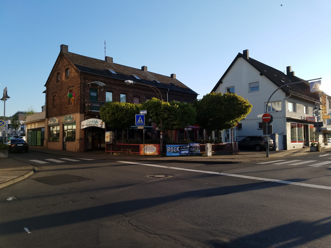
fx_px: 249
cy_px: 124
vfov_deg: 53.1
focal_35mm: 26
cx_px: 166
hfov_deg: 67.3
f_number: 1.7
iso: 50
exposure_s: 1/1456
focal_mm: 4.2
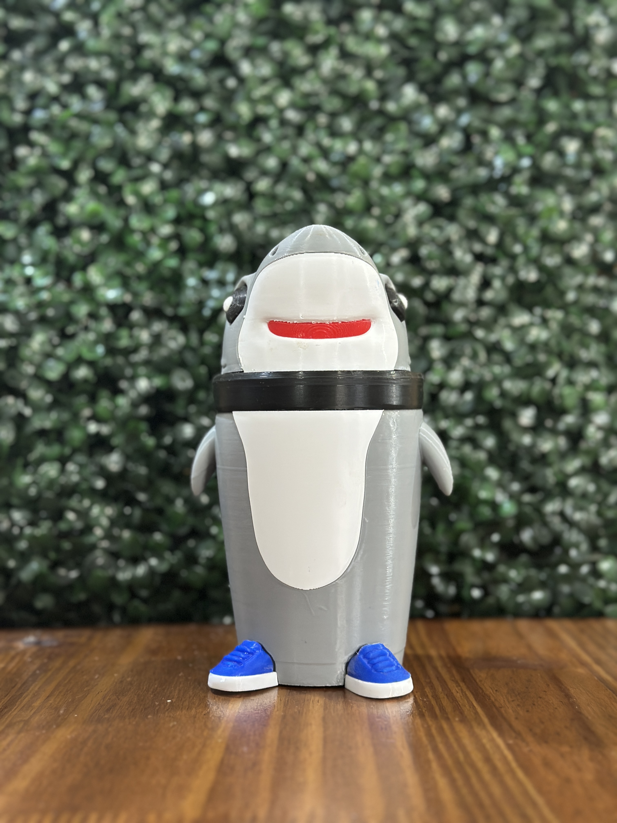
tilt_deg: -0.2
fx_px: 1141
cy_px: 412
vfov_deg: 39.7
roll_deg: +0.2
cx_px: 308
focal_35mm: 48
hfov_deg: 30.3
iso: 320
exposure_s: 1/33
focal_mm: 6.86
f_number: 1.78
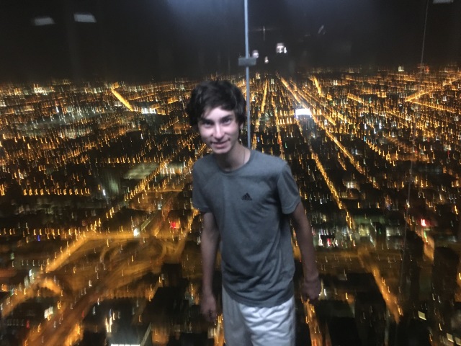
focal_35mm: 29
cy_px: 173
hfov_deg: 61.7
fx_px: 386
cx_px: 230
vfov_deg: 48.2
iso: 400
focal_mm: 4.15
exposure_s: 1/15
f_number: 2.2
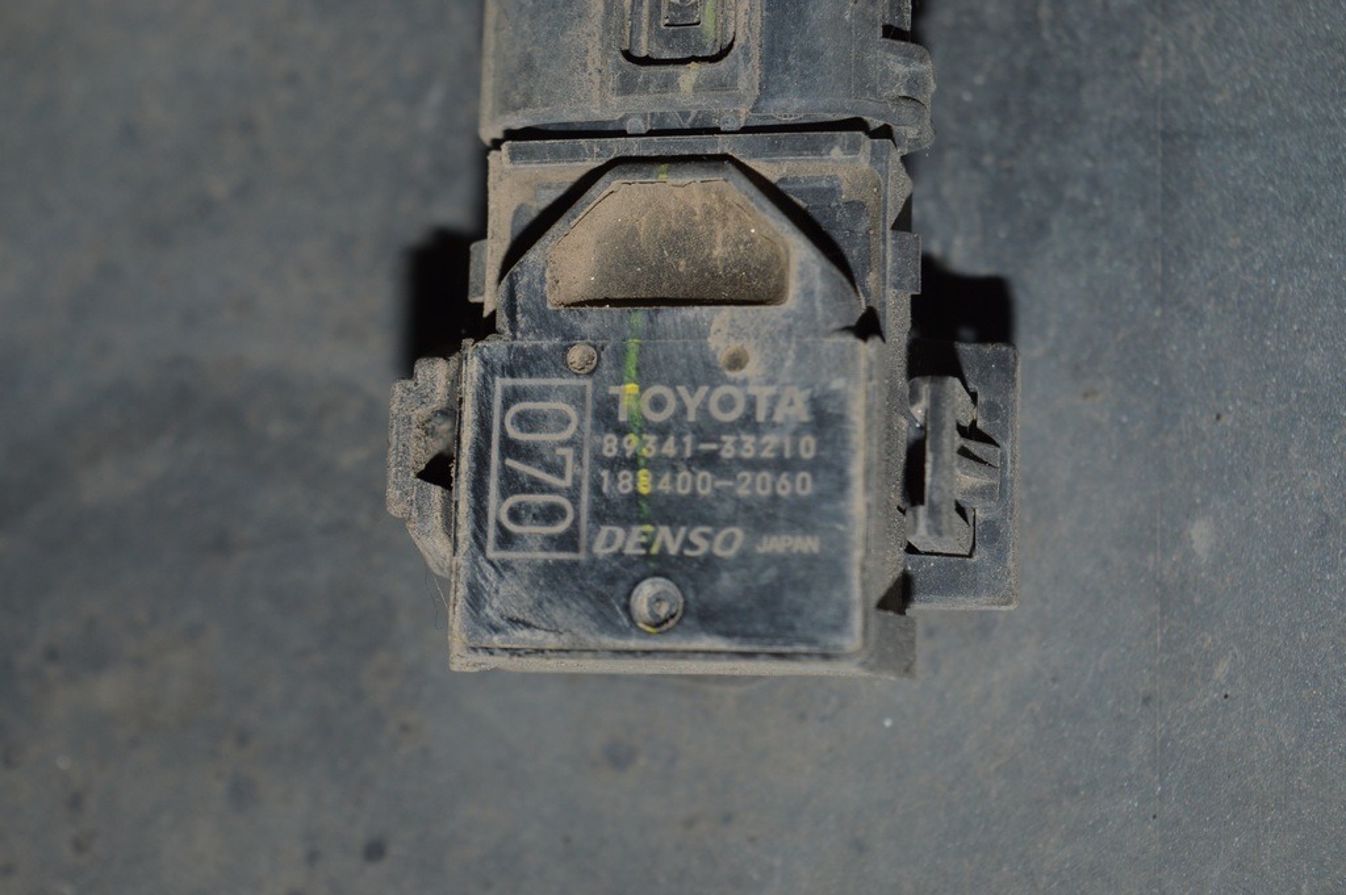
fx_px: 2802
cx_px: 673
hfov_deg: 27.0
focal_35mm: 75
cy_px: 448
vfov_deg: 18.2
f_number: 8
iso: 100
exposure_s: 1/60
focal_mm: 50
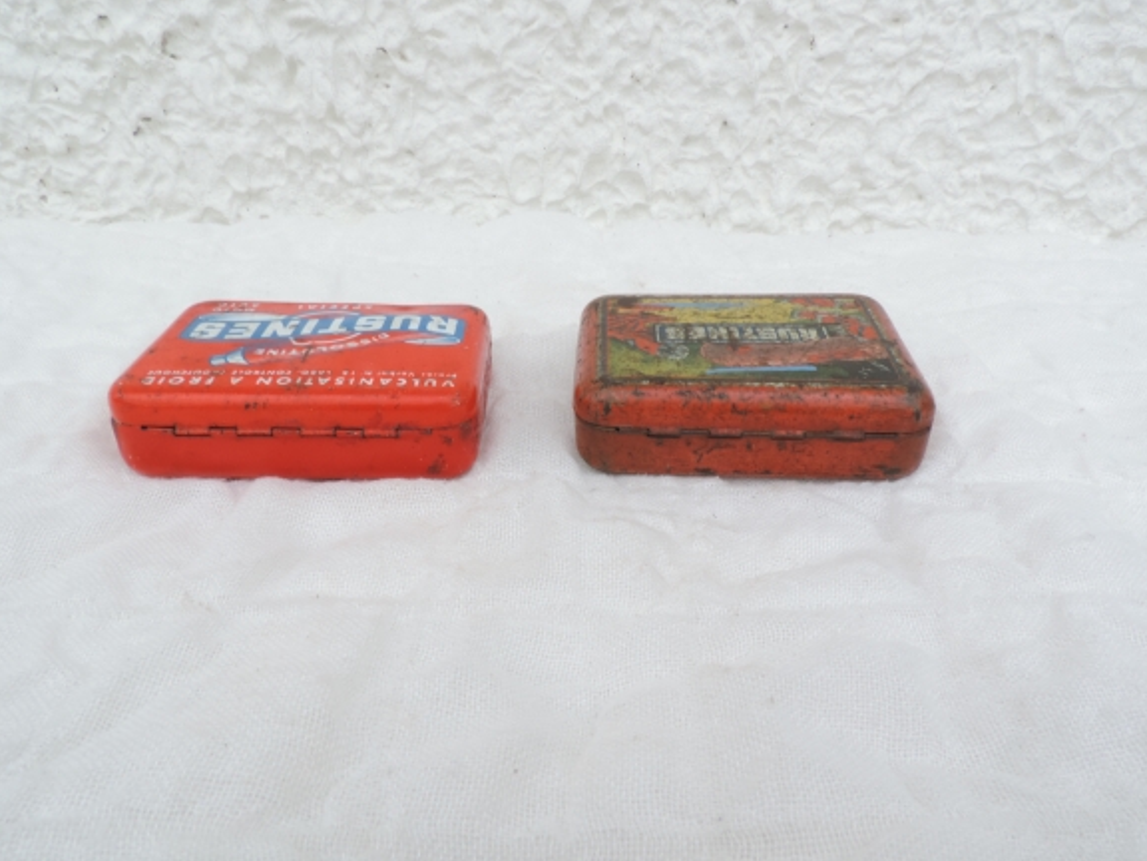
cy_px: 436
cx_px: 572
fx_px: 828
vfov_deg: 54.9
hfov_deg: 69.4
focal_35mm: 25
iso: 80
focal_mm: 4.3
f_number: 8.3
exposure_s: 1/60
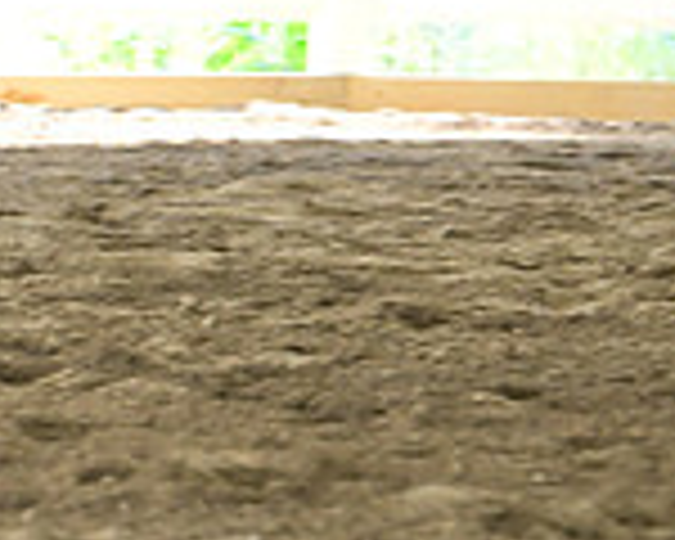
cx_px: -616
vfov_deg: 2.1
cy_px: -313
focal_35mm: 727
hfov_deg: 2.7
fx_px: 14524
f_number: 5.6
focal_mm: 200
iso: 2500
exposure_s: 1/320
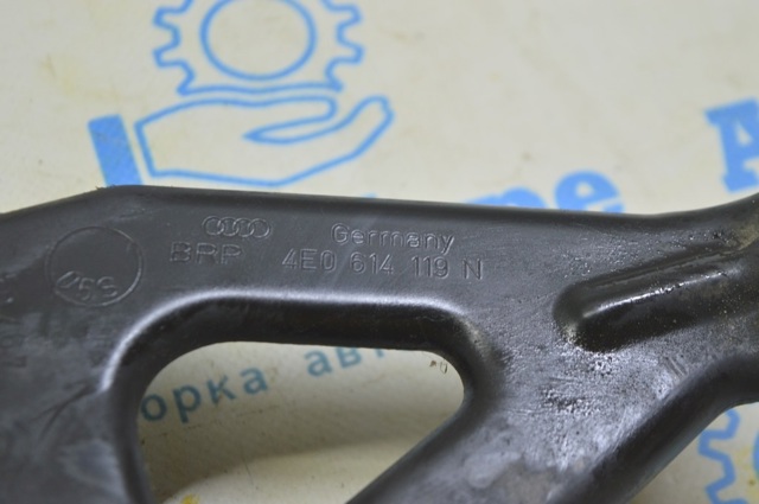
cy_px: 252
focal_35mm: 82
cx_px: 380
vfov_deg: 16.5
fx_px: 1737
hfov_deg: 24.6
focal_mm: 55
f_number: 5.6
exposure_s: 1/20
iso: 400
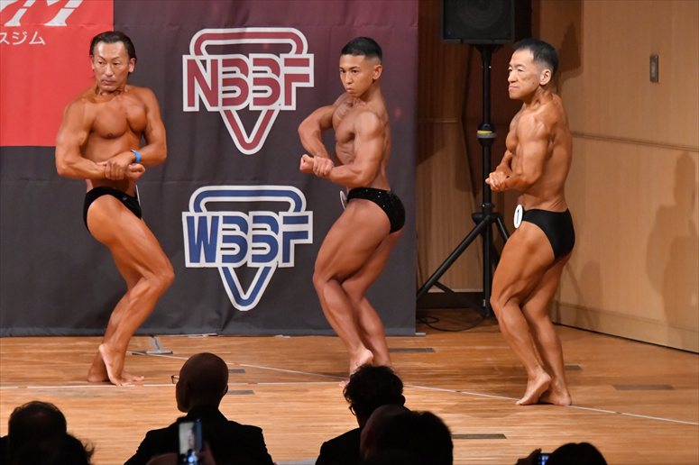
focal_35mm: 270
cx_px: 350
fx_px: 5240
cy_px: 232
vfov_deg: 5.1
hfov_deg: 7.6
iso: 10000
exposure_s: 1/400
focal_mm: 180
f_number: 5.6
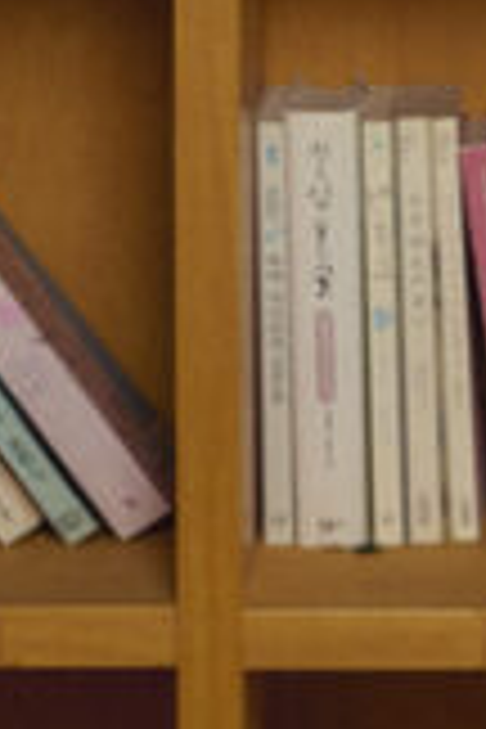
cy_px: -178
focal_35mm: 221
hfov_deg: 5.6
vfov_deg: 9.2
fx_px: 4475
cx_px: 1742
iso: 400
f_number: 11
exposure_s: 1/200
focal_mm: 35
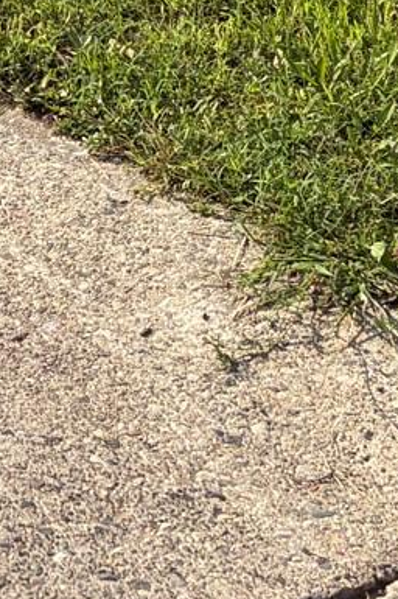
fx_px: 2392
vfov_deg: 12.6
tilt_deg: -1.9
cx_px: -400
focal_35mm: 144
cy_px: -580
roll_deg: +0.2
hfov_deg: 9.0
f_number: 1.6
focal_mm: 5.96
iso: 50
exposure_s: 1/3125
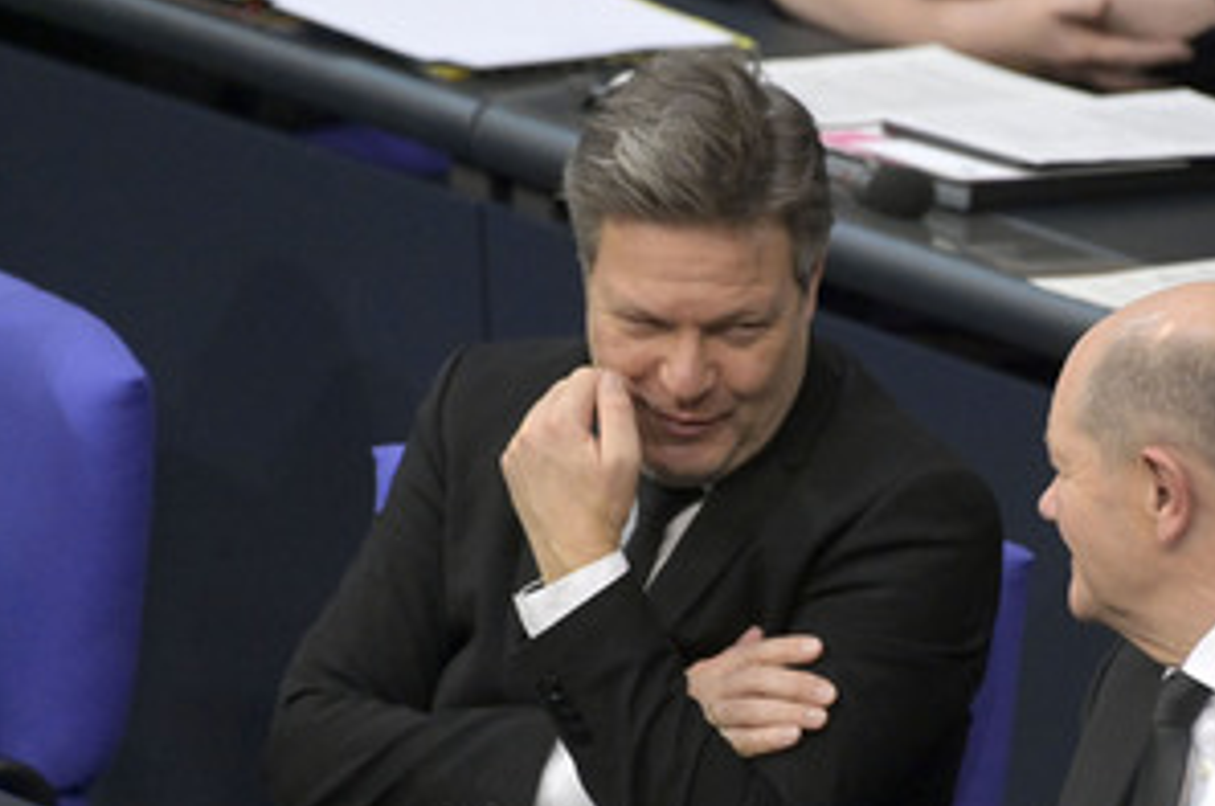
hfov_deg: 2.7
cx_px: 869
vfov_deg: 1.8
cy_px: 597
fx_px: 25608
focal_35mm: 760
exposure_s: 1/320
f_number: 5.6
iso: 10000
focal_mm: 500
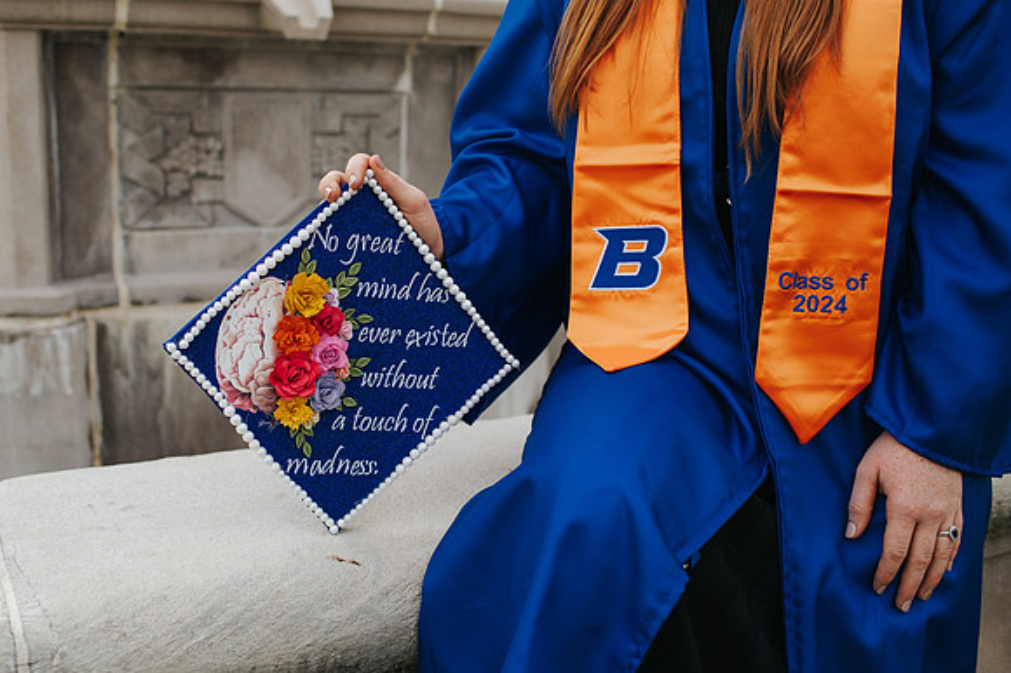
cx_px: 439
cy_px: 344
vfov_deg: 33.7
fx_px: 1112
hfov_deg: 48.8
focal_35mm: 40
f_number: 3.2
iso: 110
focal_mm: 35
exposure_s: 1/640
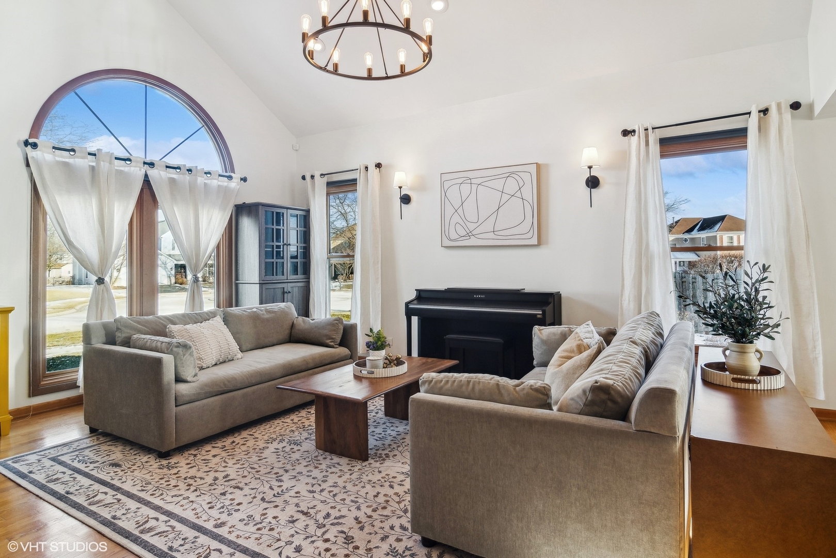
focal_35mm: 30
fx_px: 697
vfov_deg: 43.6
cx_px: 418
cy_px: 279
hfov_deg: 61.9
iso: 200
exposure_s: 1/20
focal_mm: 20
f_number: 8
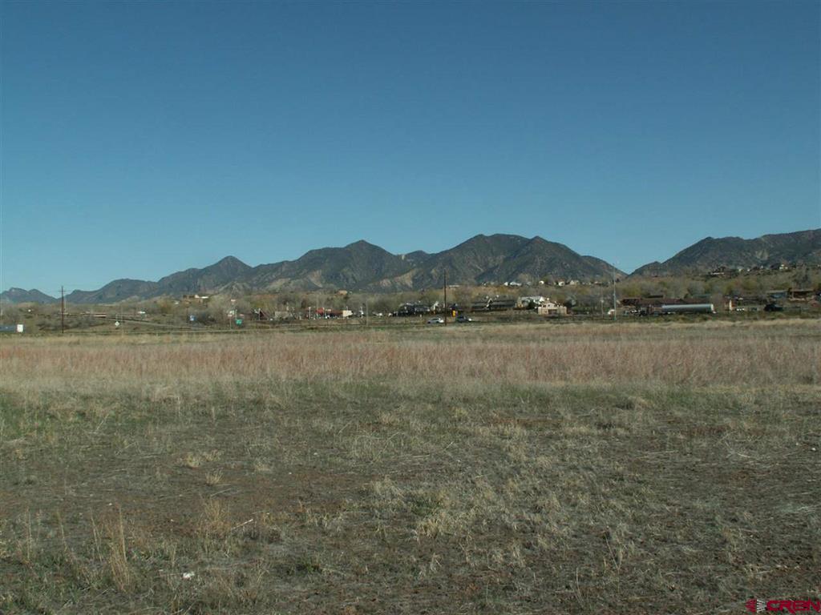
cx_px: 410
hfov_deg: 52.6
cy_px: 308
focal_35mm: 35
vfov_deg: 40.7
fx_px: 830
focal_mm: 5.86
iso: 50
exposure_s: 1/250
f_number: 8
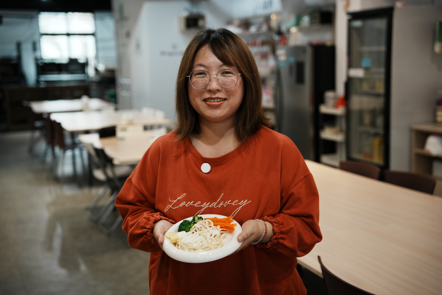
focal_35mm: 52
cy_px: 148
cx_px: 221
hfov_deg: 38.2
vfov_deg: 26.0
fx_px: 638
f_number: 2.8
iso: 640
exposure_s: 1/250
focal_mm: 52
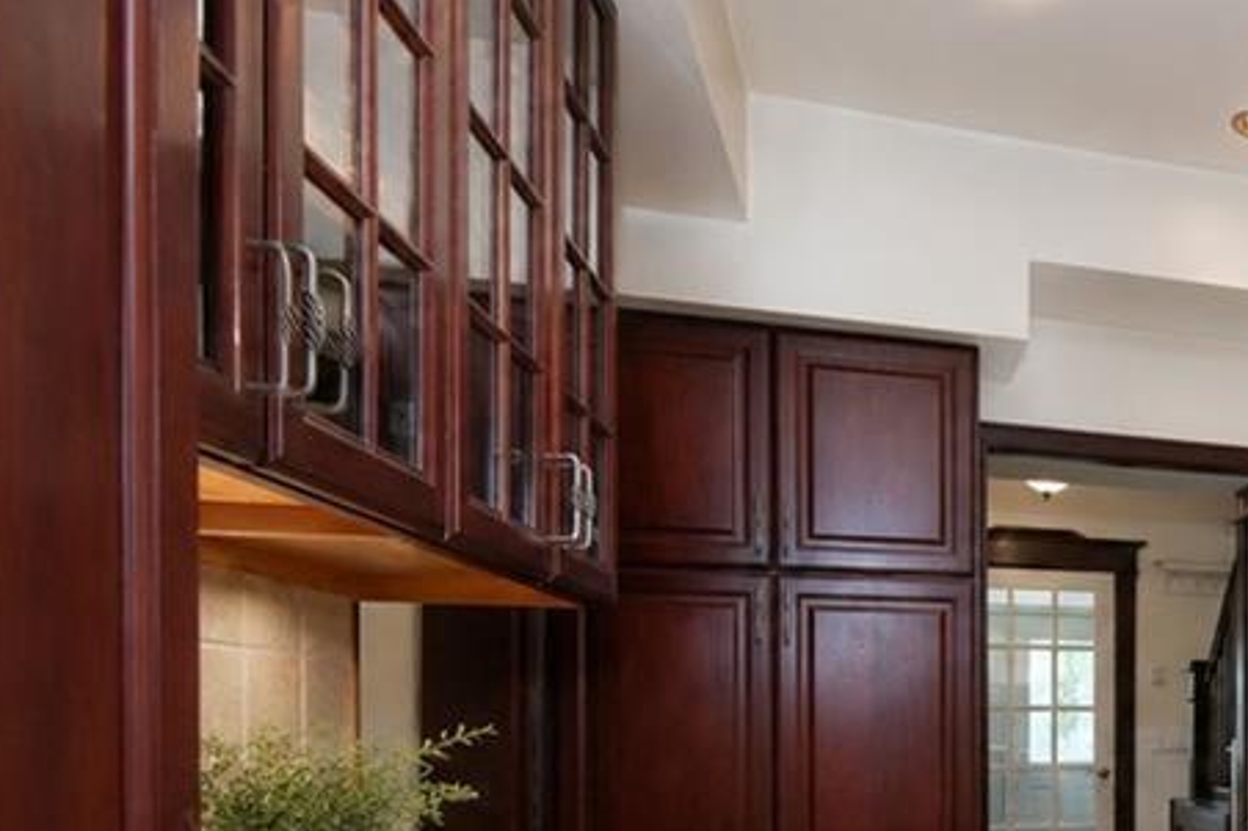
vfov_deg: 36.8
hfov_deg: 43.3
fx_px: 1178
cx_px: 1372
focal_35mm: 34
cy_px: 718
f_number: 7.1
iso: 2000
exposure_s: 1/60
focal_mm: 10
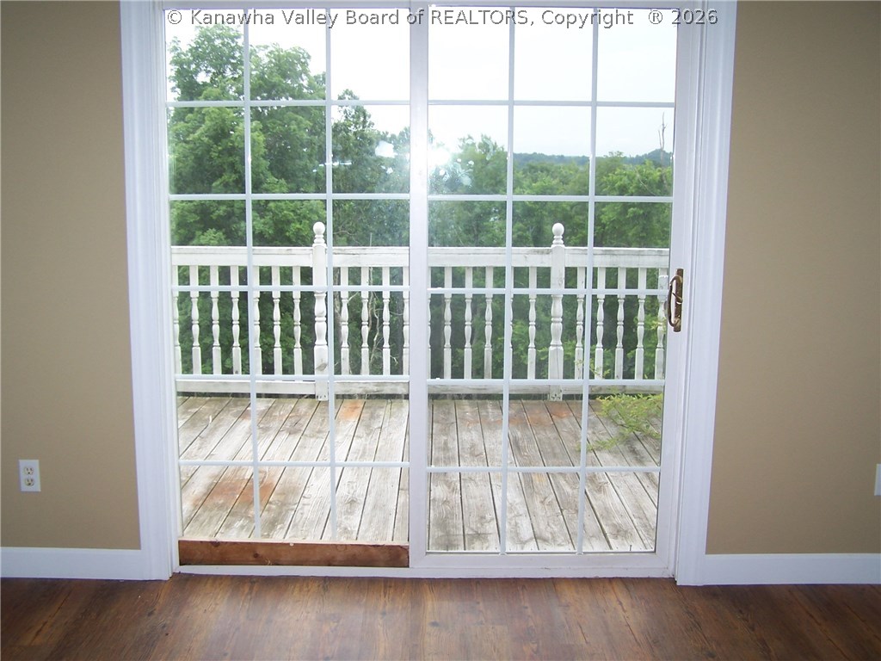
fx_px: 967
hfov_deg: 49.0
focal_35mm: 38
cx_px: 440
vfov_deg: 37.7
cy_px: 330
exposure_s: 1/250
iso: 80
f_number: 2.8
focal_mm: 6.3
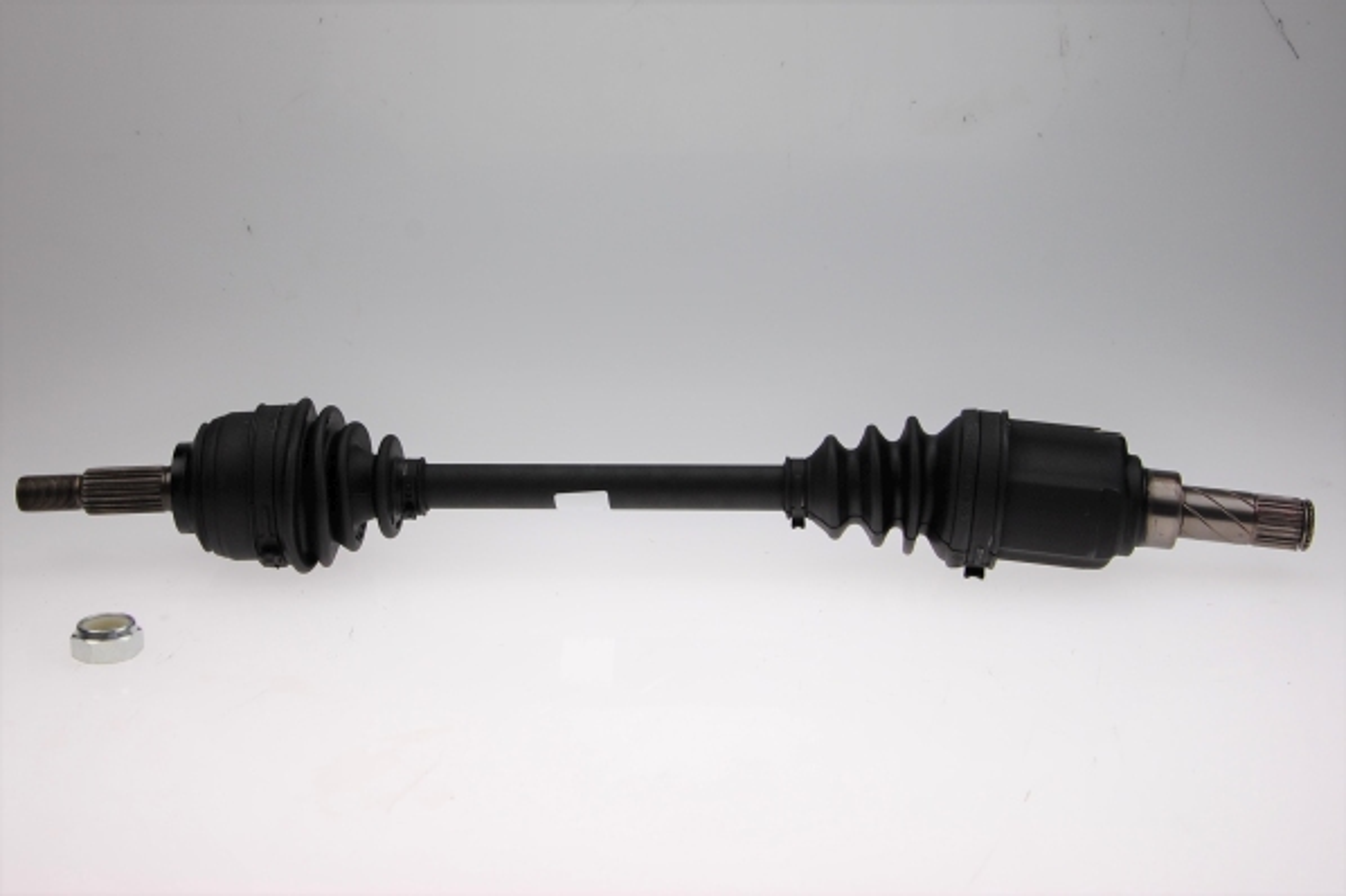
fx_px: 1794
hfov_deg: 41.1
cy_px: 448
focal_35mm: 48
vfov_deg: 28.0
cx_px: 673
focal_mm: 32
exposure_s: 1/250
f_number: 8
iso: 200
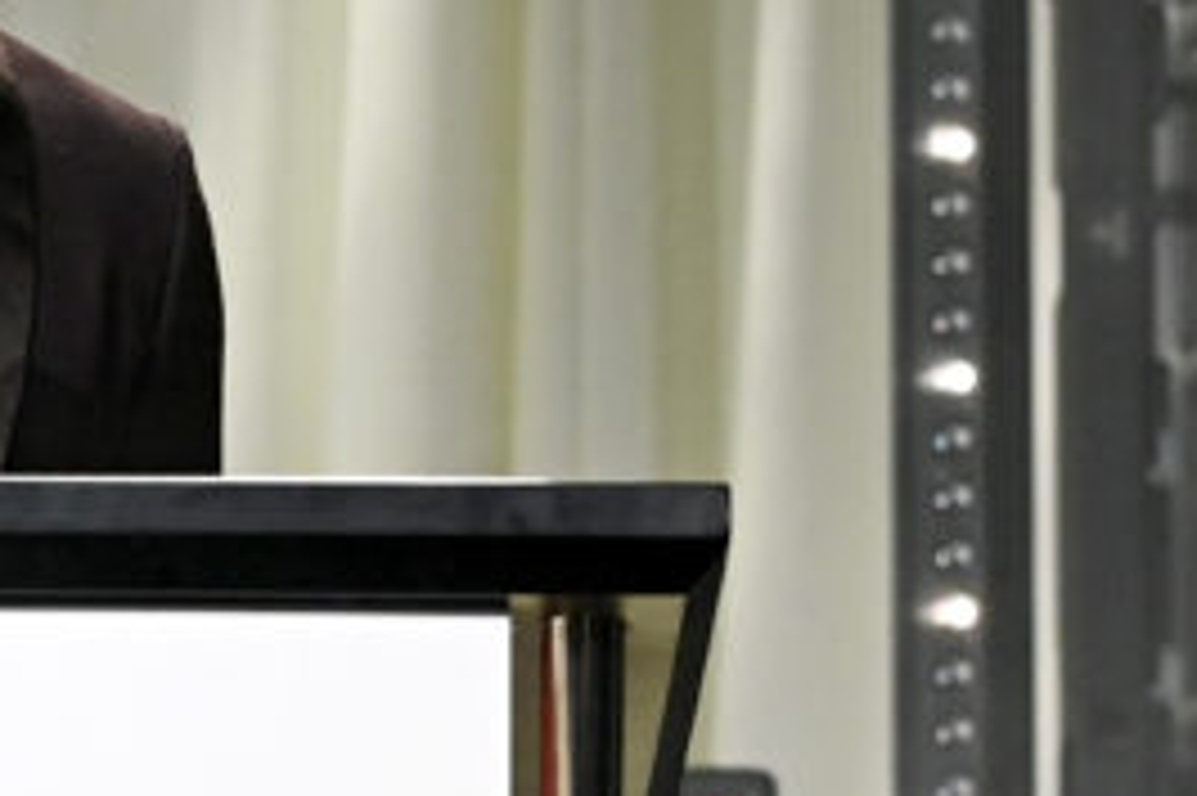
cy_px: 256
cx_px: -198
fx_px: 12926
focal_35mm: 389
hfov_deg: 5.3
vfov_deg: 3.5
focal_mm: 92
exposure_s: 1/400
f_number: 4
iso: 3200
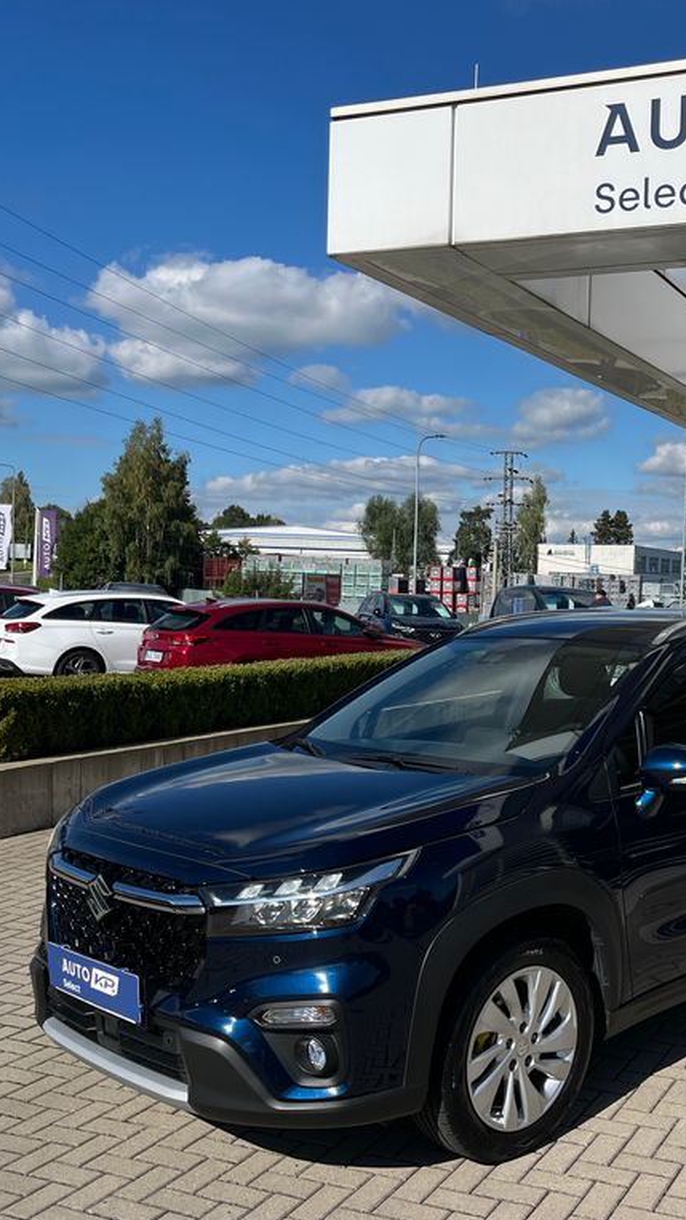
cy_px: 609
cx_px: 556
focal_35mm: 38
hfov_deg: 30.4
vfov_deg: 52.8
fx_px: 1229
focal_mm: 5.1
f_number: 1.6
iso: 50
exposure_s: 1/6897
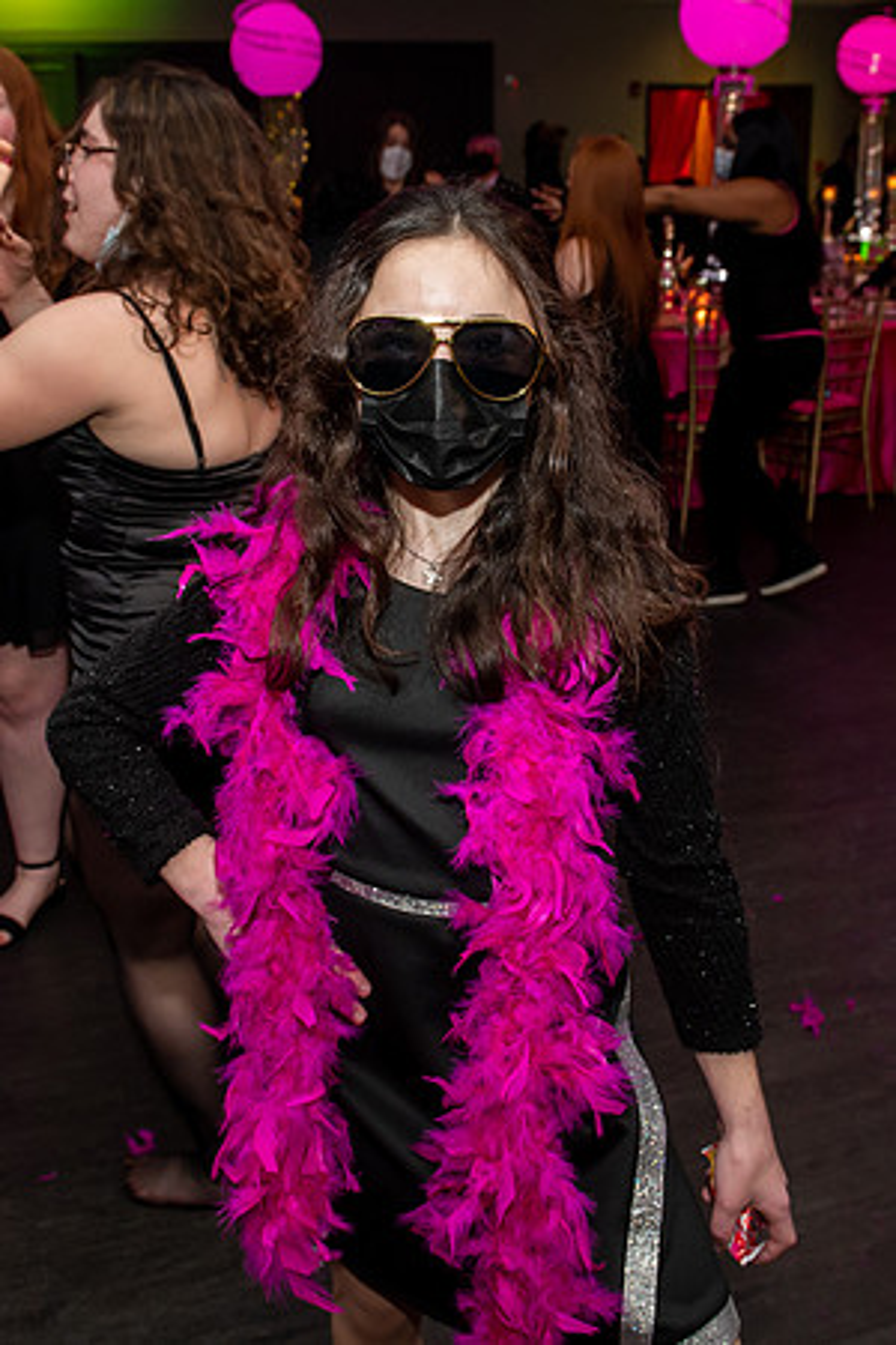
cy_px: 592
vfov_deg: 48.0
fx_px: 1506
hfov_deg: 33.1
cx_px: 422
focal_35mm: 40
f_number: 5
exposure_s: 1/60
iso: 2000
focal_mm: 24
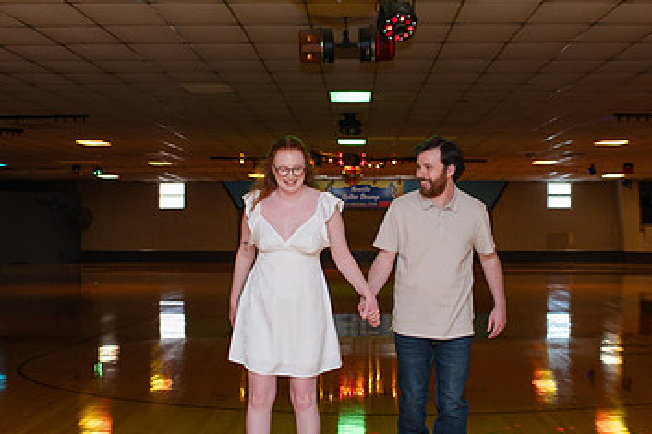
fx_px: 1321
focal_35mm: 73
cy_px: 260
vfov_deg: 18.6
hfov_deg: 27.7
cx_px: 334
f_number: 3.2
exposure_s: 1/200
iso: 1000
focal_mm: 35
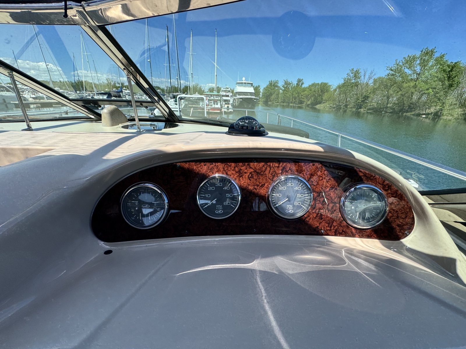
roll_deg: -2.3
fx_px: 188
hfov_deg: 102.1
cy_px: 174
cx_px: 233
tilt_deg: -23.8
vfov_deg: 85.7
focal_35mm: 14
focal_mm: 2.22
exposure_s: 1/993
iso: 50
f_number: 2.2
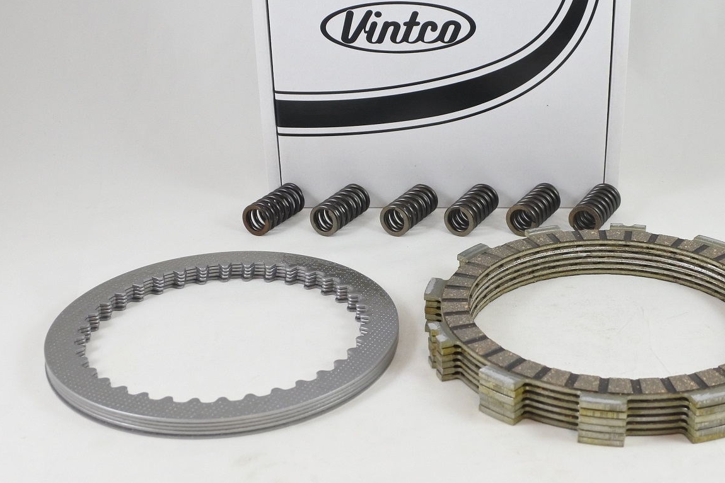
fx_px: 866
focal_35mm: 43
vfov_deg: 31.0
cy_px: 167
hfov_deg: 45.2
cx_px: 440
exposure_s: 1/125
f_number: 3.8
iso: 400
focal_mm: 11.8
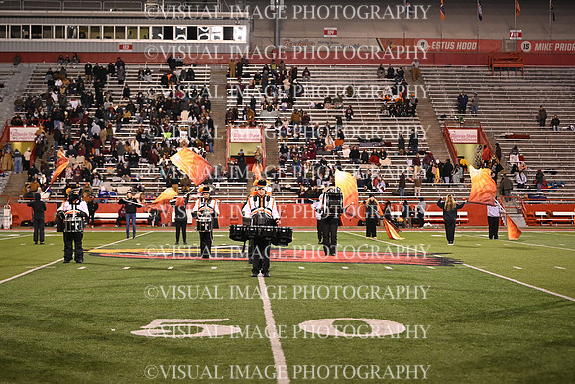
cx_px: 288
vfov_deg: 19.5
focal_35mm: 70
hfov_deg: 28.8
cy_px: 192
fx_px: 1118
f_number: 2.8
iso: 4000
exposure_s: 1/800
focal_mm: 70
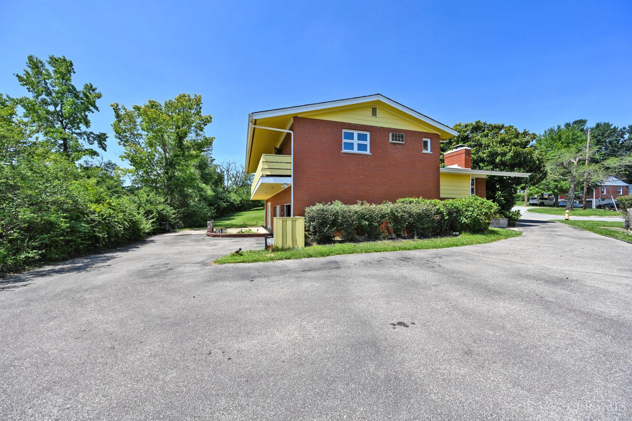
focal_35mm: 14
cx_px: 316
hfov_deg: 104.3
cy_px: 210
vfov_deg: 81.2
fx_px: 246
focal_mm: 14
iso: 100
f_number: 7.1
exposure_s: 1/400
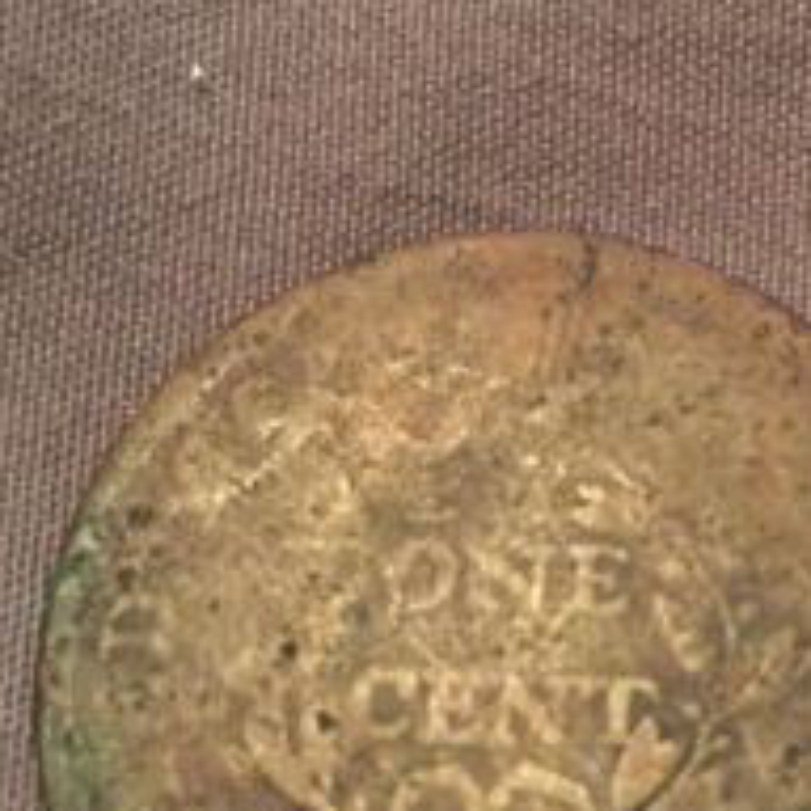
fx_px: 2121
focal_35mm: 80
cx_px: 600
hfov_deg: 21.5
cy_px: 520
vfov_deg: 21.6
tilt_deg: -72.1
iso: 125
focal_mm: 4.15
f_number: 2.2
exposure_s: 1/4
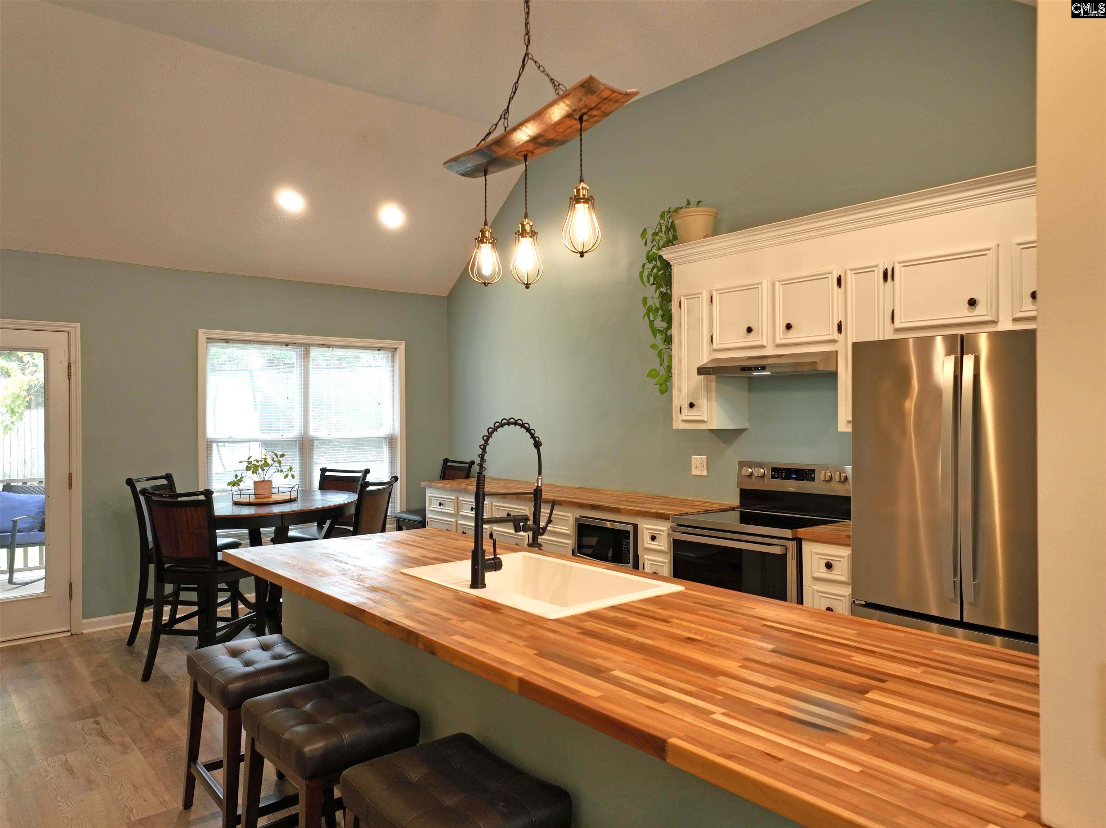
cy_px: 414
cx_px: 553
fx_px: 766
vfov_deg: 56.8
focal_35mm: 24
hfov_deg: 71.6
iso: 100
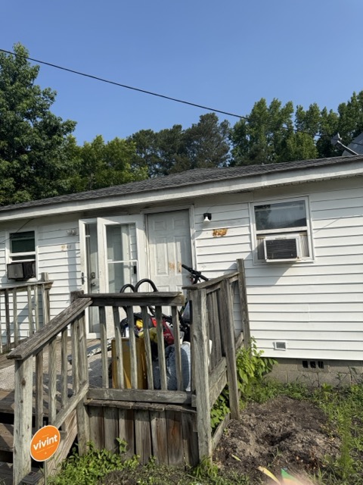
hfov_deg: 56.8
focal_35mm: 24
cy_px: 242
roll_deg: +3.4
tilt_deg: +7.1
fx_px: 336
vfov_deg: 71.6
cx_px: 182
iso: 80
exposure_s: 1/5319
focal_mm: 6.76
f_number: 1.78
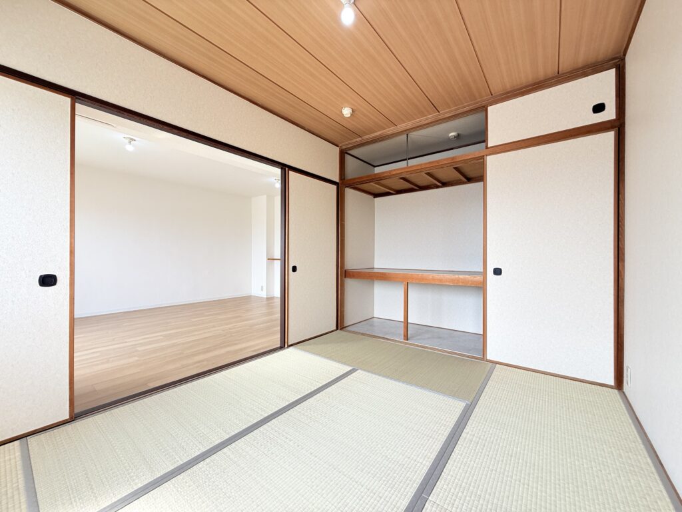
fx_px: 276
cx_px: 341
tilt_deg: -0.5
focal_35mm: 14
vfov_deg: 85.7
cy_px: 256
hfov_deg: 102.1
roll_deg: -0.4
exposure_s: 1/99
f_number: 2.2
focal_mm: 2.22
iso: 64
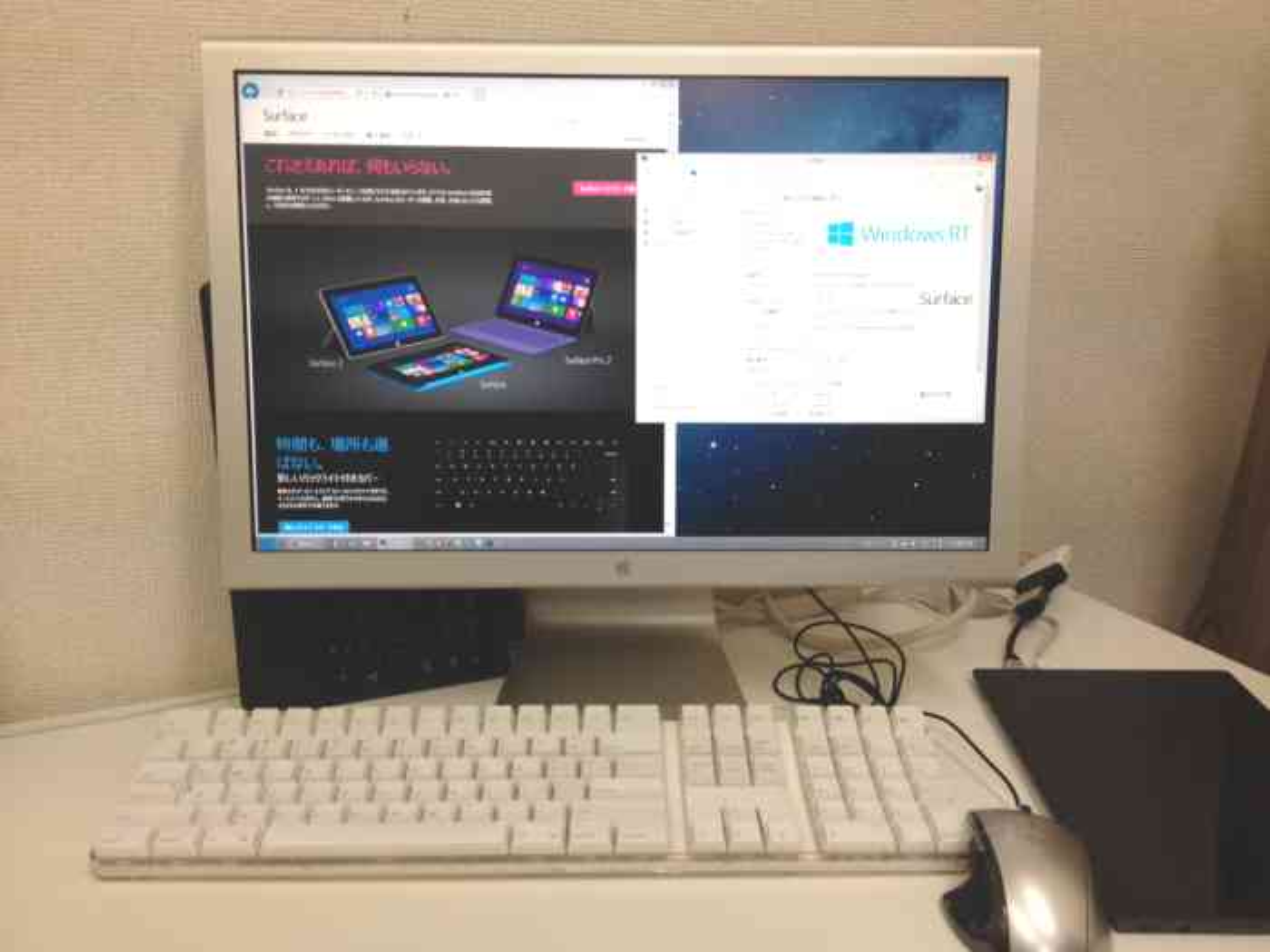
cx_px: 635
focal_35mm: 35
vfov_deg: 40.7
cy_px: 476
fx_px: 1284
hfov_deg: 52.6
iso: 64
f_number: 2.4
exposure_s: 1/30
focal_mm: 4.28
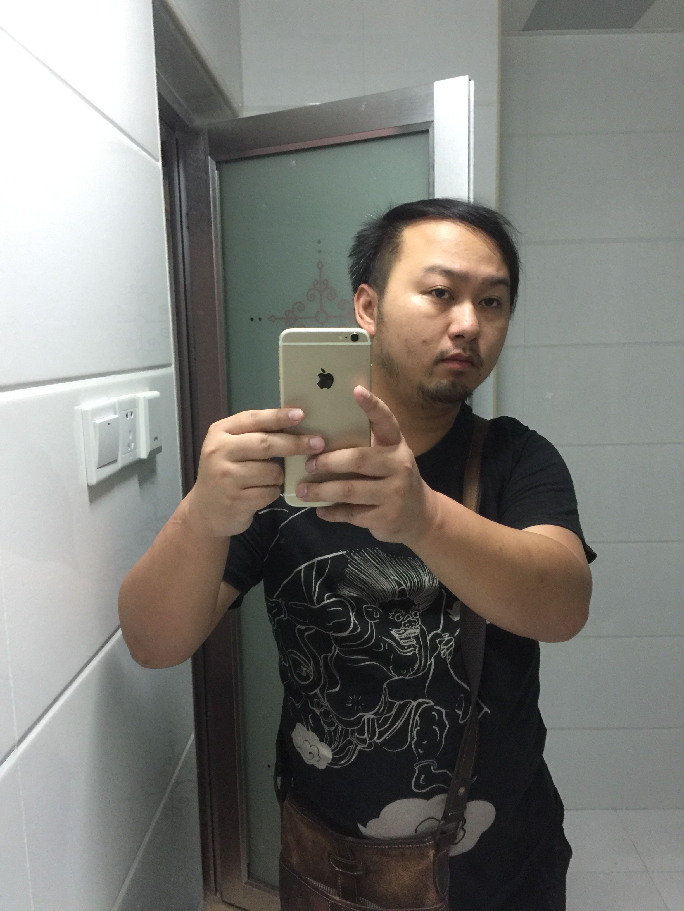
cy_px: 456
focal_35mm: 29
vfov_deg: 61.7
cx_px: 342
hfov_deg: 48.2
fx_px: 764
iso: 100
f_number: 2.2
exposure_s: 1/10
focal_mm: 4.15
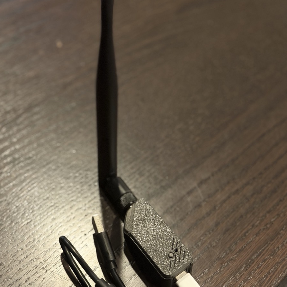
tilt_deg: -53.5
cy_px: 155
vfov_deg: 30.0
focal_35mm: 57
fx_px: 535
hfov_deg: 30.0
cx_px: 143
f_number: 1.78
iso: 640
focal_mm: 6.76
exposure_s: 1/24
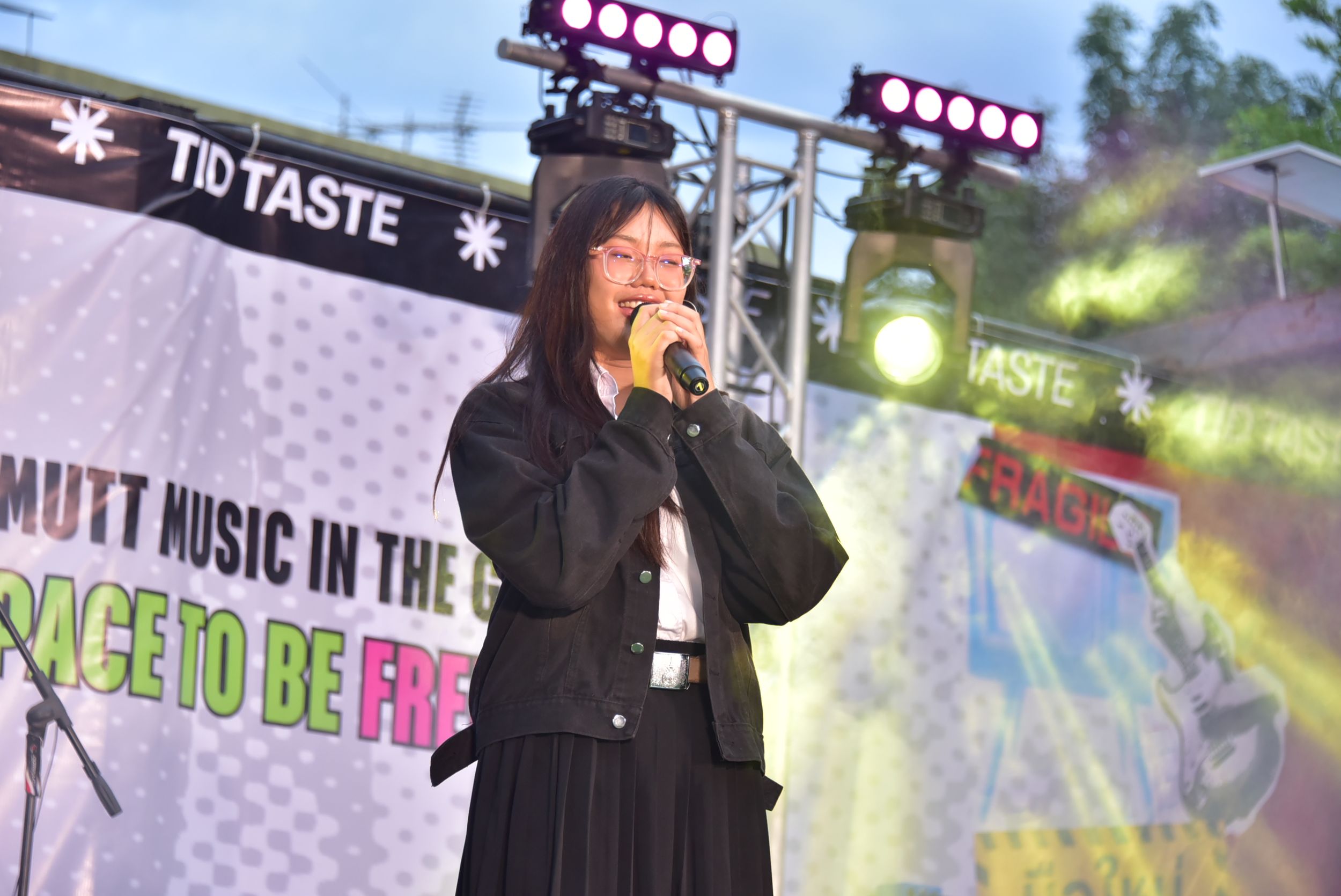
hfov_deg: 16.4
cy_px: 448
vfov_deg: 11.0
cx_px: 670
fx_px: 4658
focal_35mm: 125
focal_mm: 125
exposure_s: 1/200
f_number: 5.6
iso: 1000
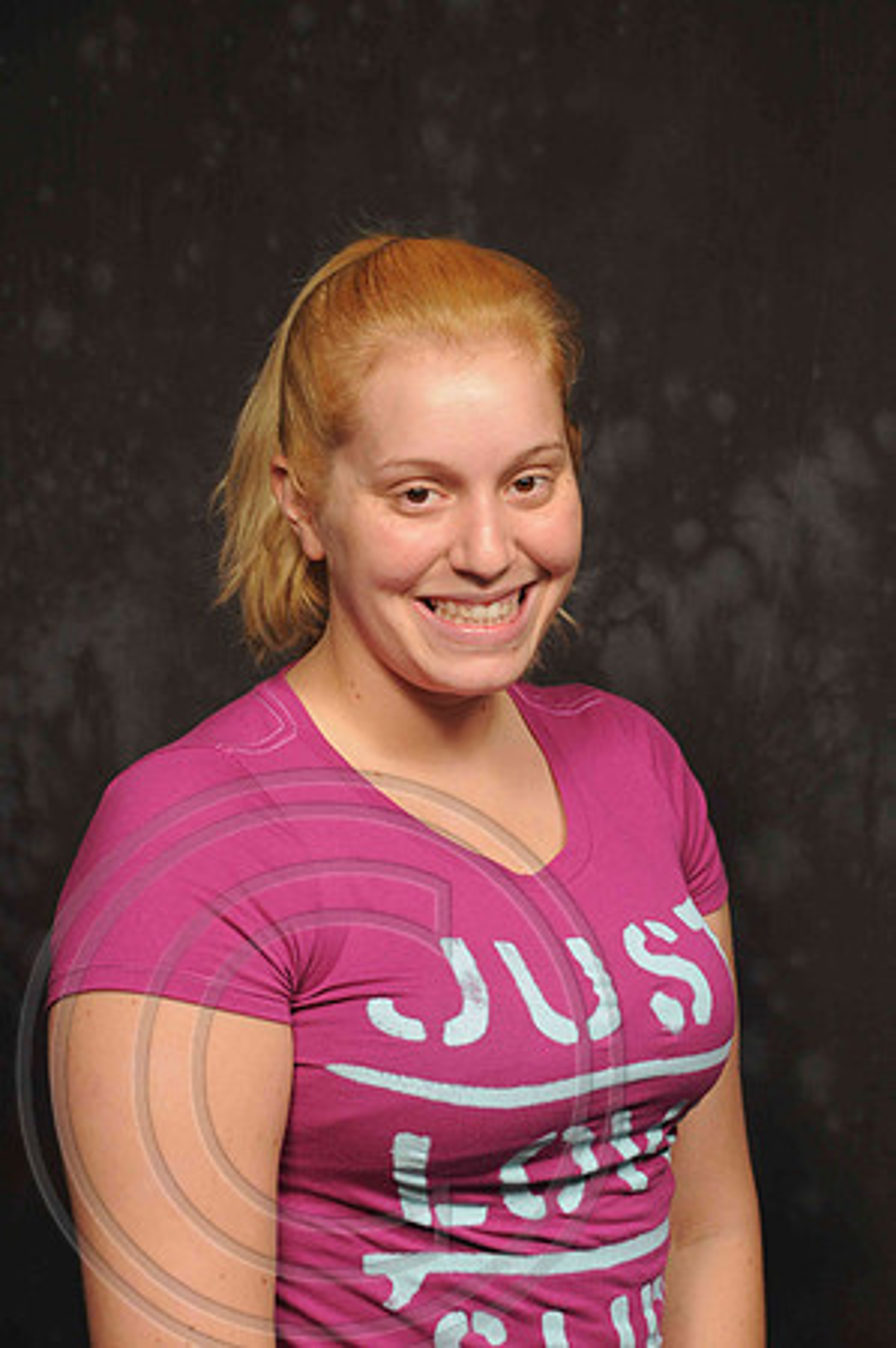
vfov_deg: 20.6
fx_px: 3704
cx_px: 448
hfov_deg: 13.8
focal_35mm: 99
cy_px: 674
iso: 200
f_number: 5.6
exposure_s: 1/30
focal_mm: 66
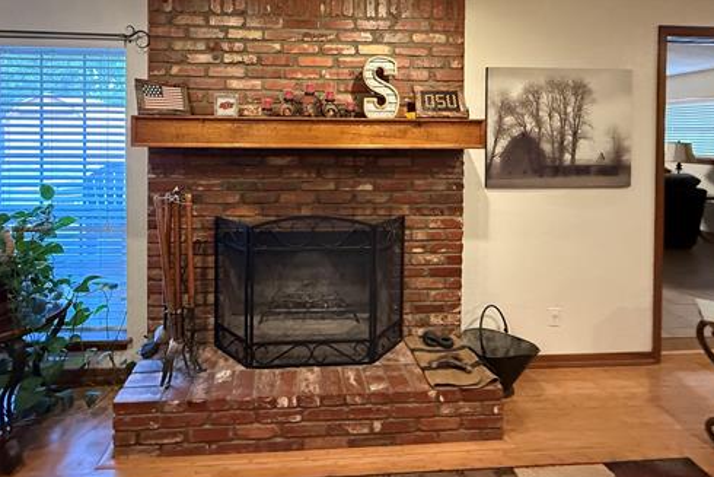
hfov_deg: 86.5
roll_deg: -0.7
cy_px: 139
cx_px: 313
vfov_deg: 62.1
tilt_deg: -0.6
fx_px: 377
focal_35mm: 19
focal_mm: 2.22
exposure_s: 1/60
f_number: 2.2
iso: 800
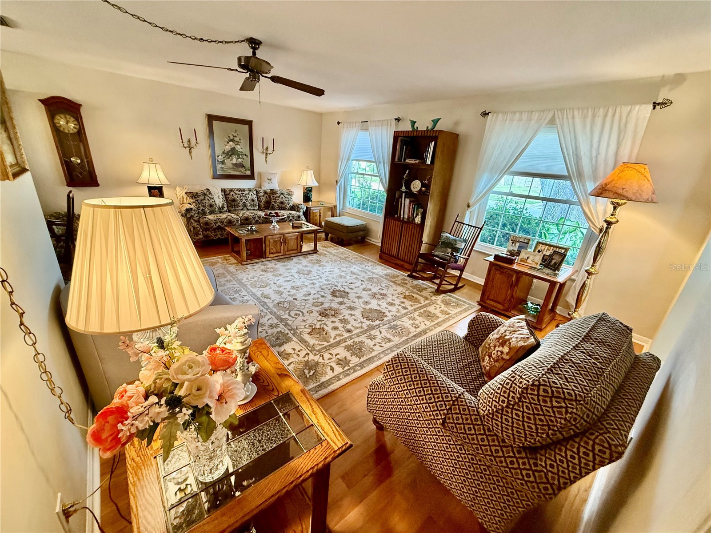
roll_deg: -4.7
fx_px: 288
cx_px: 356
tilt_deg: -18.5
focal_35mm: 14
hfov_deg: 102.1
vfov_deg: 85.7
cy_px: 266
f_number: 2.2
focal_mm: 2.22
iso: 400
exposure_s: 1/120
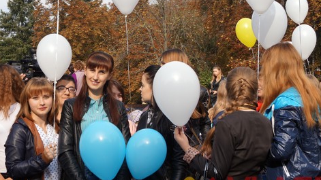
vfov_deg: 17.2
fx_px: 596
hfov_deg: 30.1
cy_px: 96
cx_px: 139
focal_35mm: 70
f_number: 6.3
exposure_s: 1/200
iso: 100
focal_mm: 30
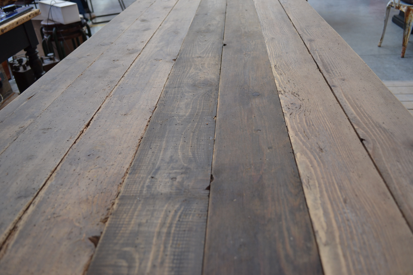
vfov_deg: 43.6
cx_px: 206
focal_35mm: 30
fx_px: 344
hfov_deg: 61.9
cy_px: 138
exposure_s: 1/50
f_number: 3.8
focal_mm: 20
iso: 400
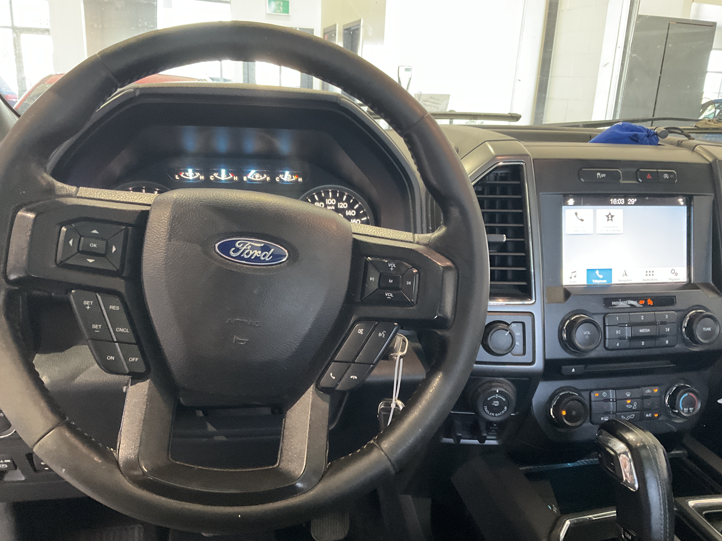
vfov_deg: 48.2
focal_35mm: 29
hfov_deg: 61.7
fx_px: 605
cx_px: 361
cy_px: 270
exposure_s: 1/60
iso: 250
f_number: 1.8
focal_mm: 3
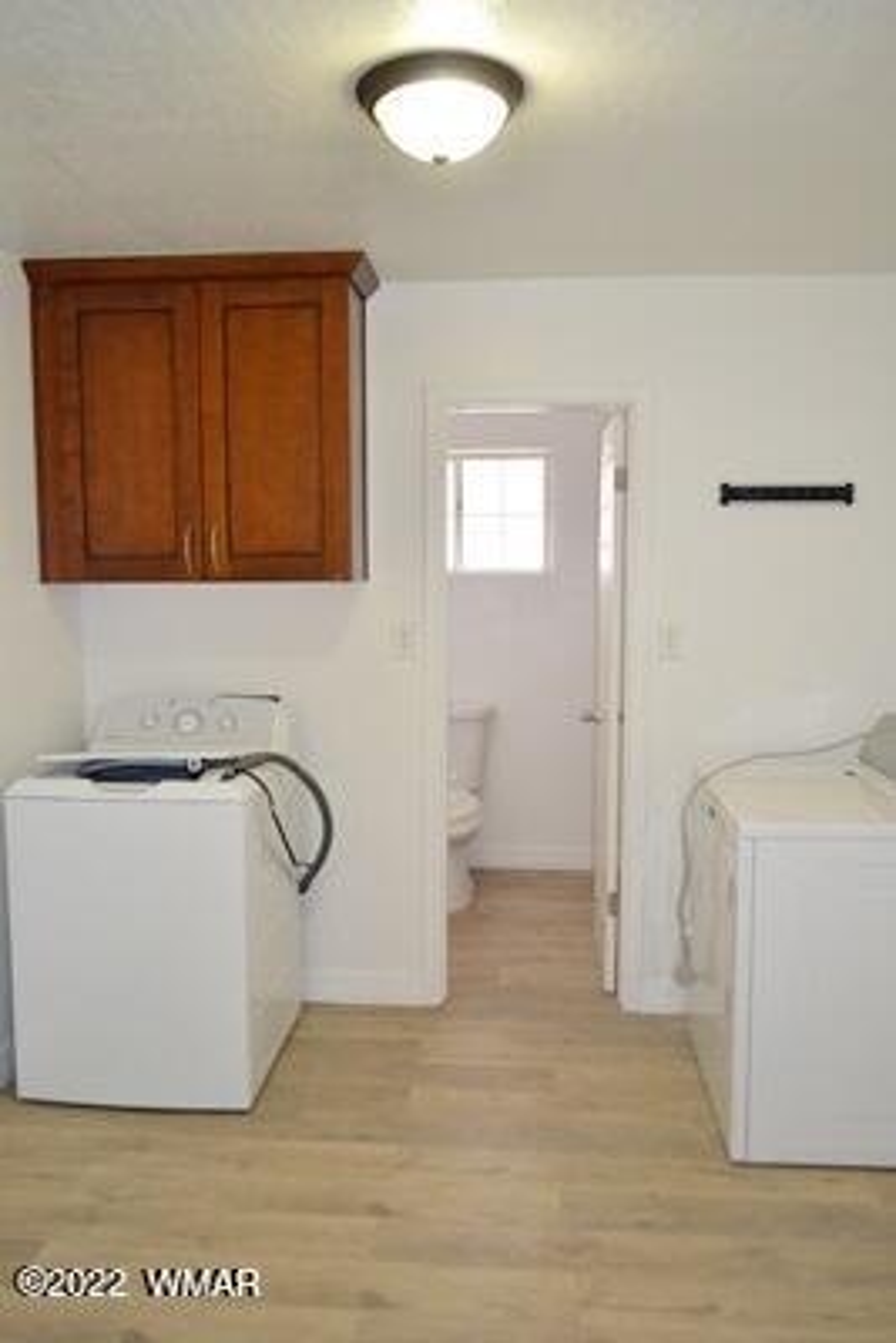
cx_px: 448
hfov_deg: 48.0
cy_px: 672
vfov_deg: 67.4
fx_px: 1007
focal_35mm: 27
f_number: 3.5
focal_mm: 18
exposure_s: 1/60
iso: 560
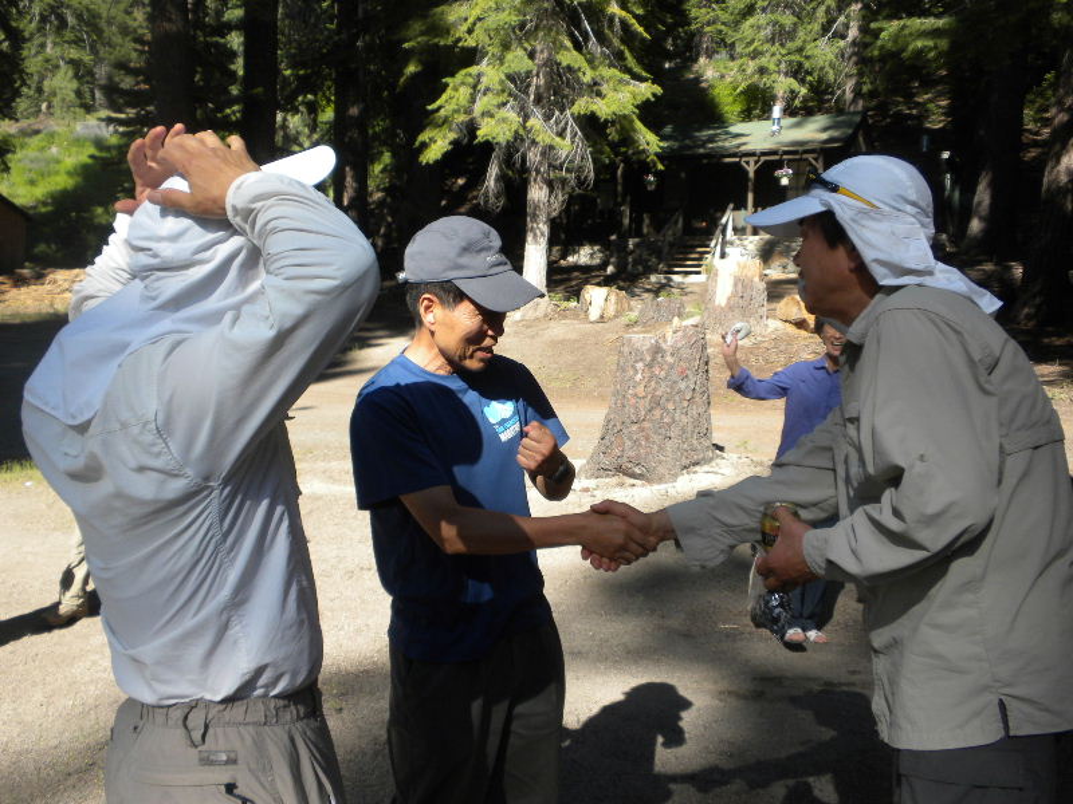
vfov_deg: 38.7
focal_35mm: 37
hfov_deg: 50.1
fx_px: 1147
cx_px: 536
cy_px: 402
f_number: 3.5
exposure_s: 1/624
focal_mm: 6.6
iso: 132
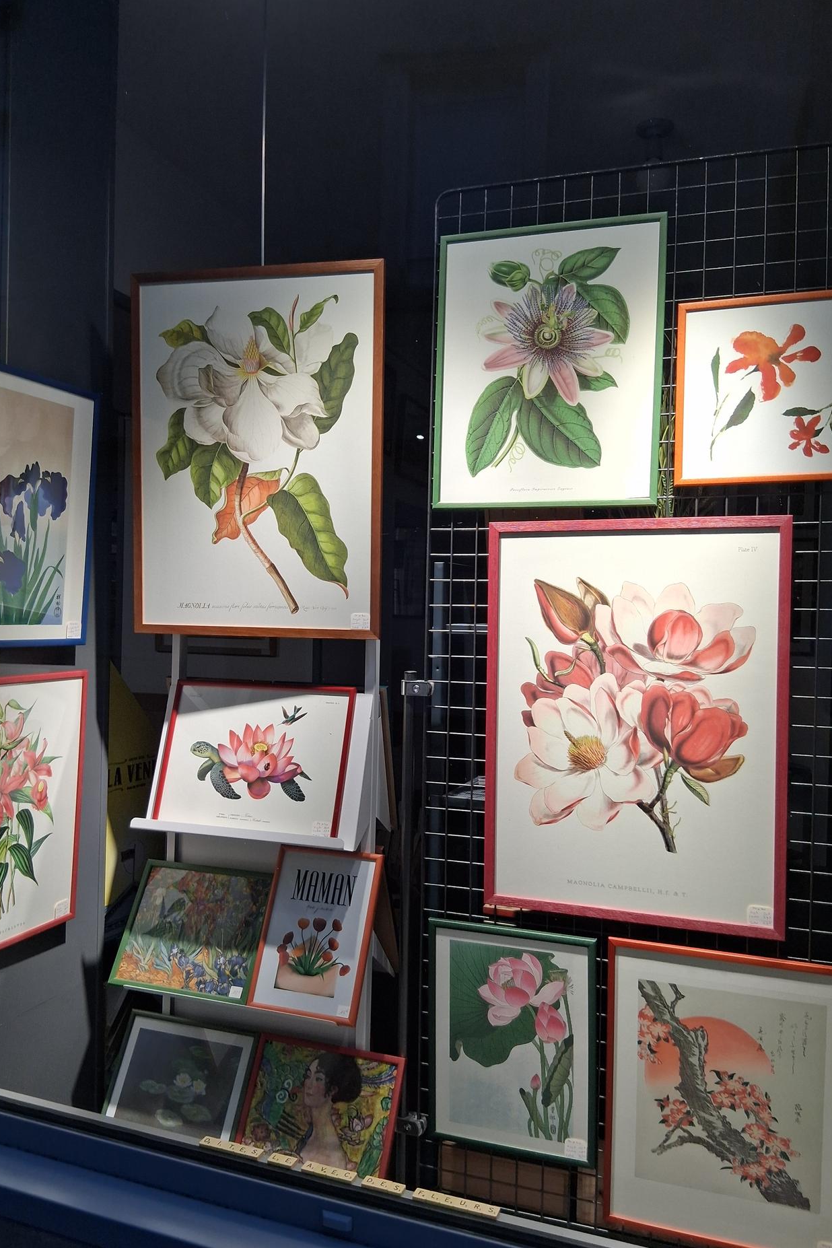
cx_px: 399
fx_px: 971
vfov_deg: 65.5
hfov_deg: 46.4
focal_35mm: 28
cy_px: 634
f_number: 1.8
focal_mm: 3.98
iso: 40
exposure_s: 1/100
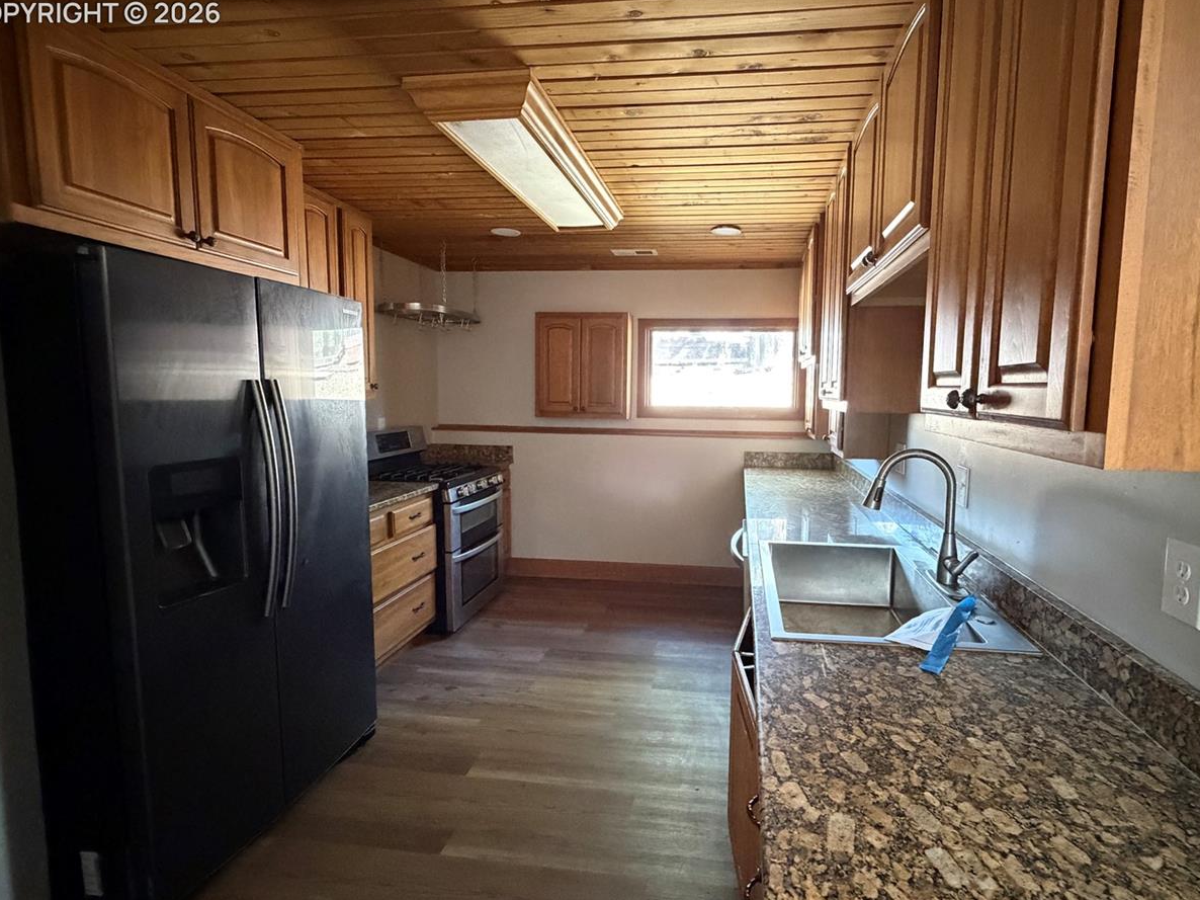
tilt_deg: -4.9
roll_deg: -0.4
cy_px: 444
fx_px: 589
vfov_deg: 74.7
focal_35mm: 17
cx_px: 674
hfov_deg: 90.6
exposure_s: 1/58
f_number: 2.2
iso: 1250
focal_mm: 2.22
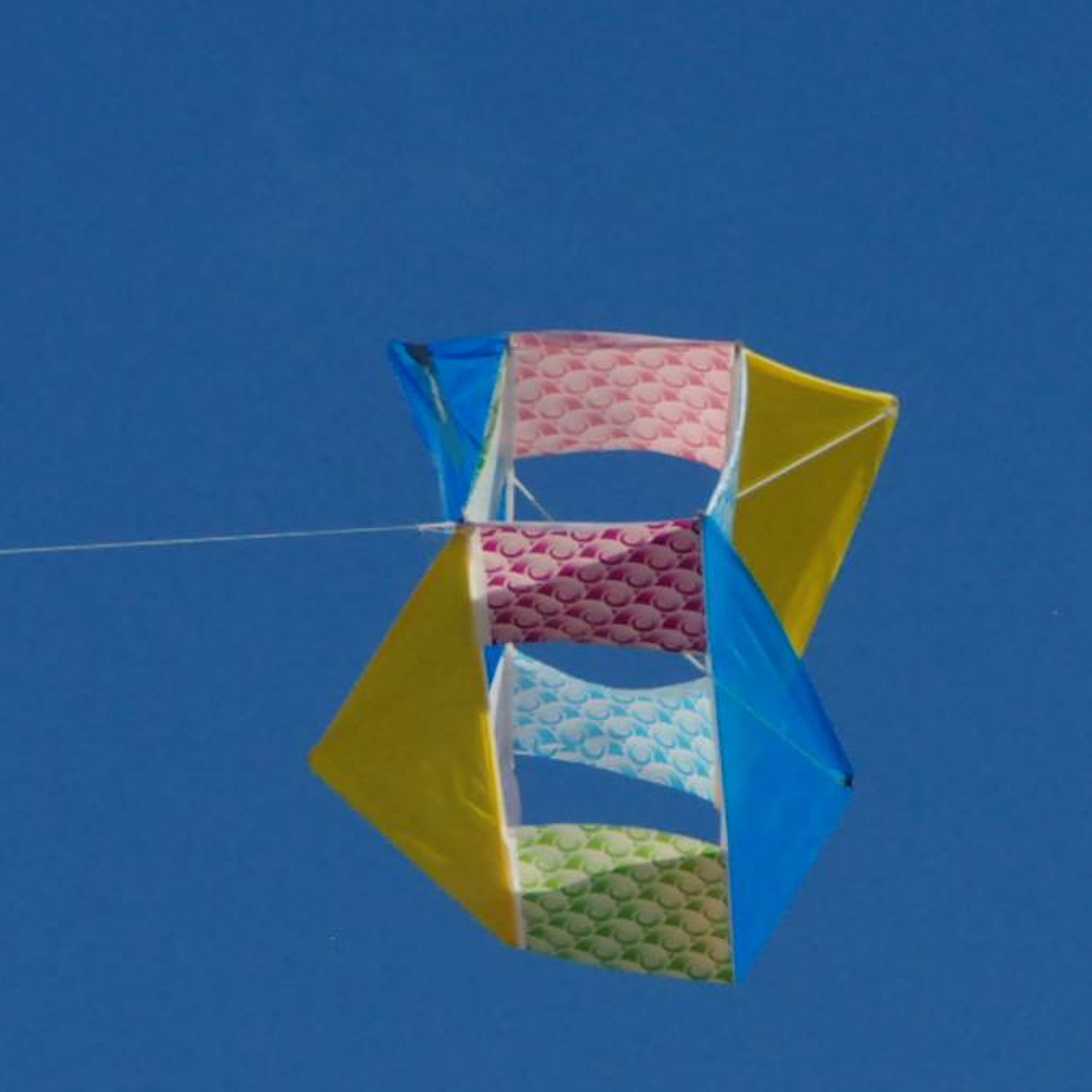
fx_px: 8244
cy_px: 548
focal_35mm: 231
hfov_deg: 7.6
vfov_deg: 7.6
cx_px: 316
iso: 1000
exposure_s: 1/1600
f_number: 10
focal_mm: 120
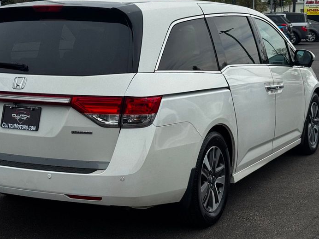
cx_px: 136
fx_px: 654
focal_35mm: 71
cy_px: 76
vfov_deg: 20.6
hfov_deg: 27.4
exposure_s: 1/4975
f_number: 1.78
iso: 64
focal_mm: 6.76
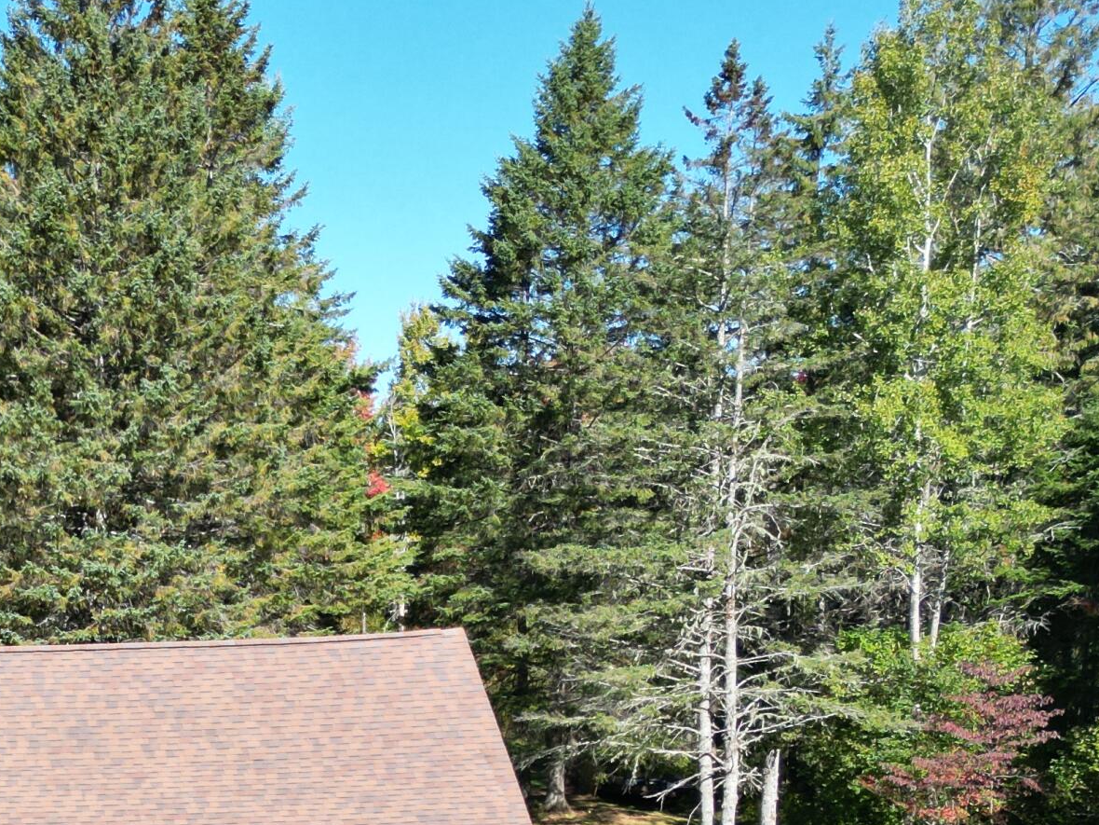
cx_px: 12
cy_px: 1011
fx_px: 1937
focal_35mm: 61
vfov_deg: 22.1
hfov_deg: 29.7
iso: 100
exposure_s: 1/1500
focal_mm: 6.72
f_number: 1.7
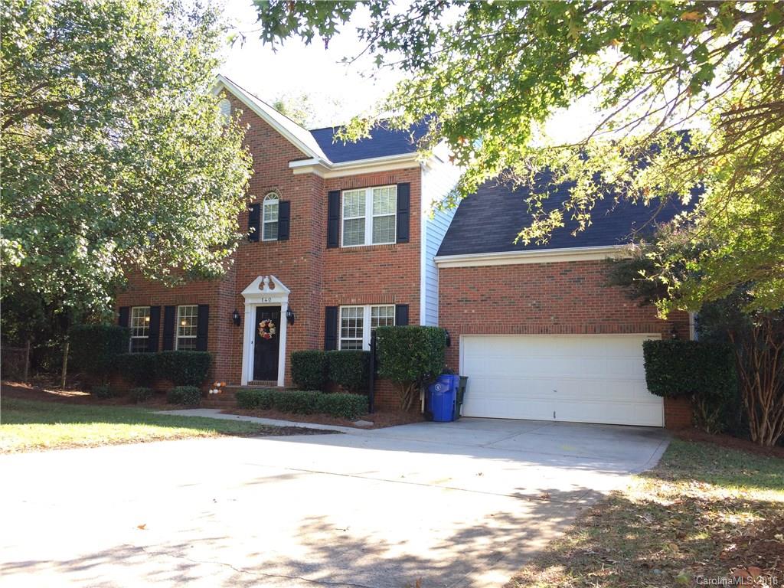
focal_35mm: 29
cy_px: 294
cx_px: 392
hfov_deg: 61.7
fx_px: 657
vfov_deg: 48.2
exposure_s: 1/153
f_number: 2.2
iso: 32
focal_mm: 4.15
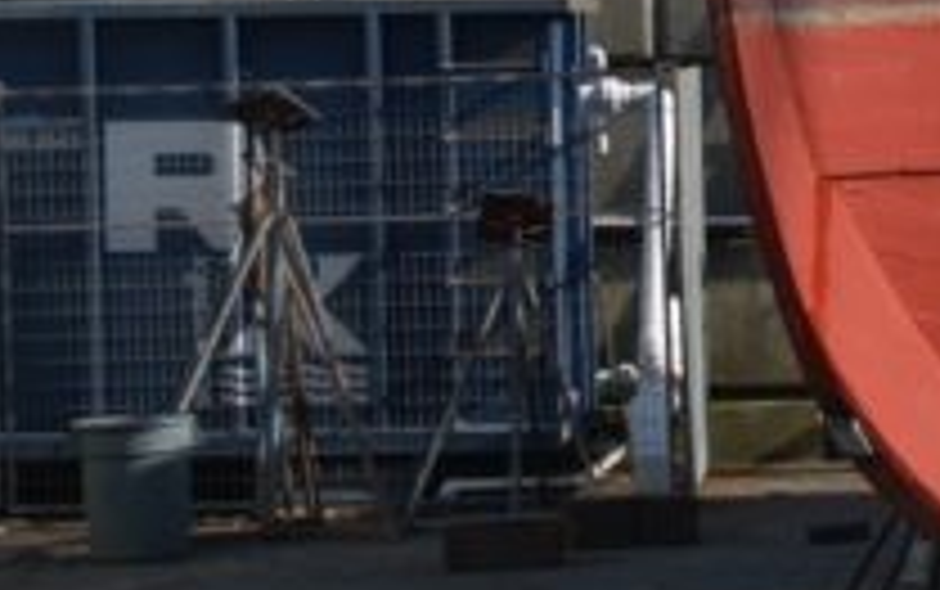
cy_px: -435
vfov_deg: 4.2
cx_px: 1277
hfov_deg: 6.7
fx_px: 7919
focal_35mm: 309
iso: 200
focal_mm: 55
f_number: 9
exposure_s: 1/320
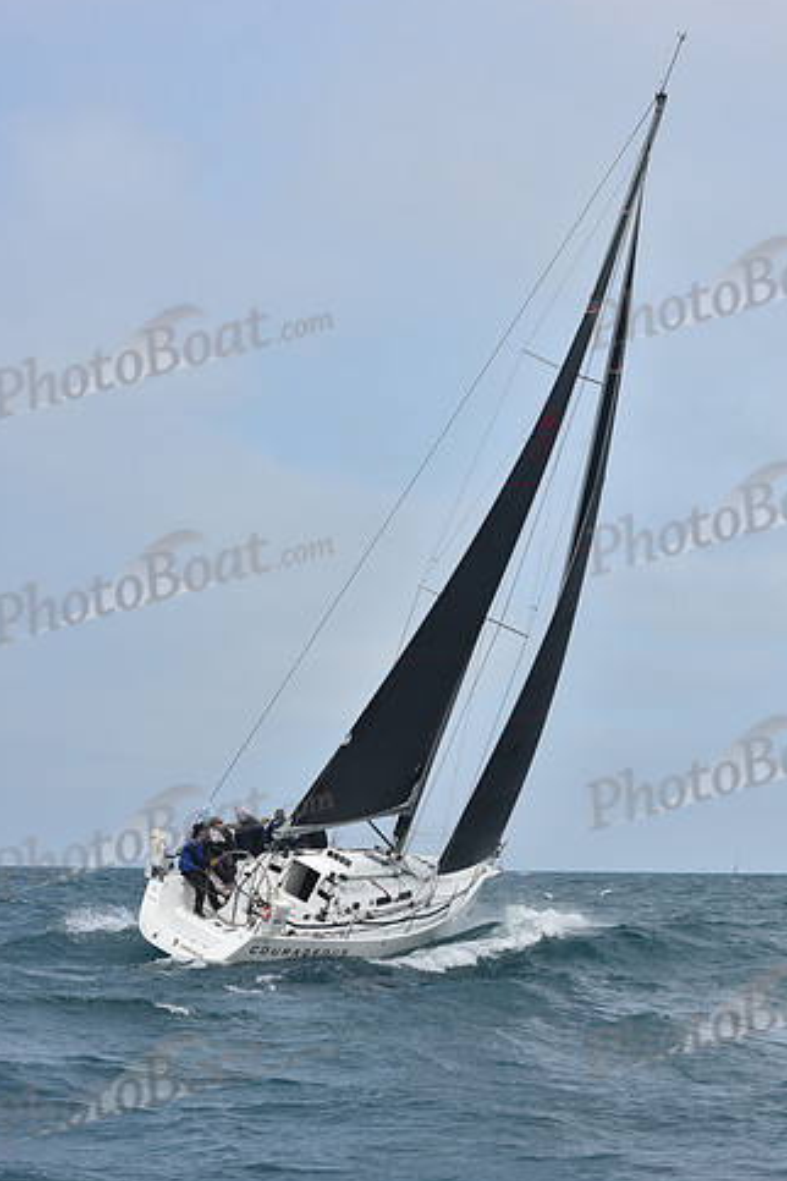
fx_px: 2754
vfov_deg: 24.2
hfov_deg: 16.3
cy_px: 675
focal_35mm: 84
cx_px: 461
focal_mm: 70
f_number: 10
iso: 250
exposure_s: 1/800
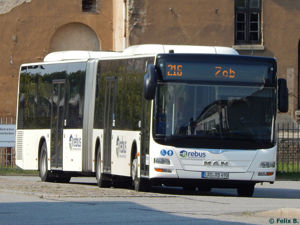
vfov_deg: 3.5
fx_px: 3682
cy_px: 112
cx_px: 150
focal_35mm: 425
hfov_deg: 4.7
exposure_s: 1/500
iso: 125
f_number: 5.7
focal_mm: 76.4
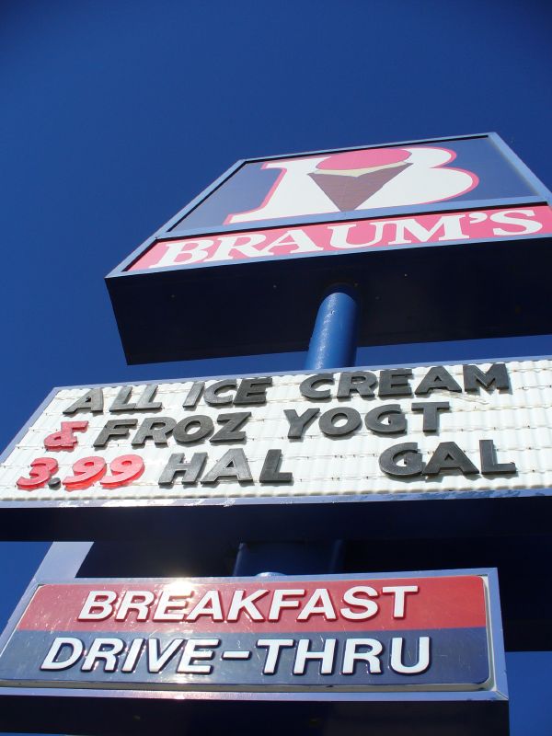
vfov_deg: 50.1
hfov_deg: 38.7
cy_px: 368
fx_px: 787
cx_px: 276
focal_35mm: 37
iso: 80
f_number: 5.6
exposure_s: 1/640
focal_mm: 6.1
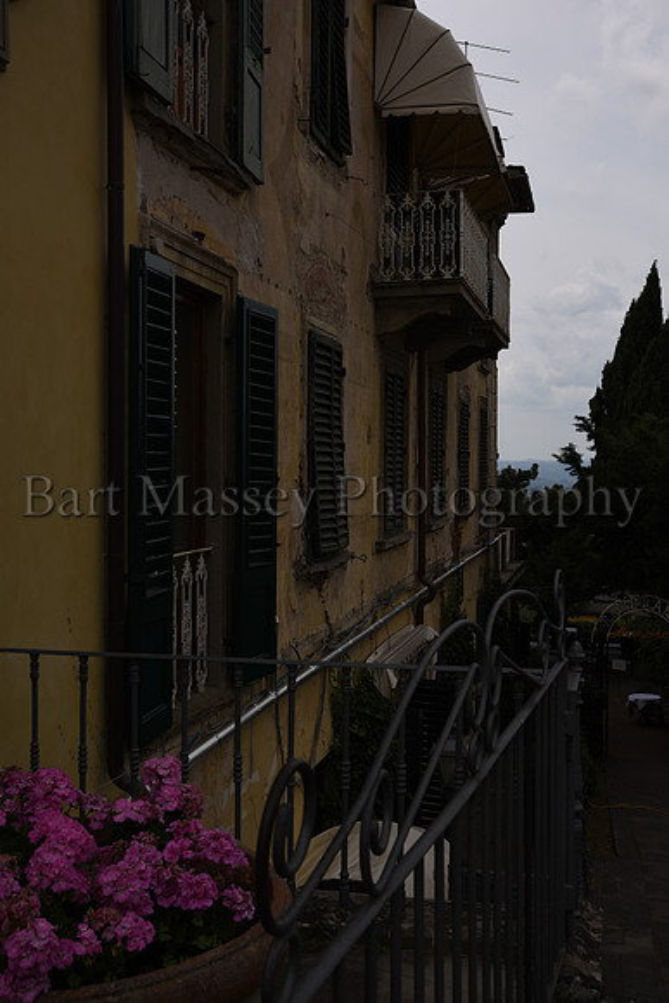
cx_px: 334
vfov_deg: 46.4
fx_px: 1170
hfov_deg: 31.9
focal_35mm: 42
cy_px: 502
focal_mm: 42
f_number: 11
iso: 64
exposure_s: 1/200
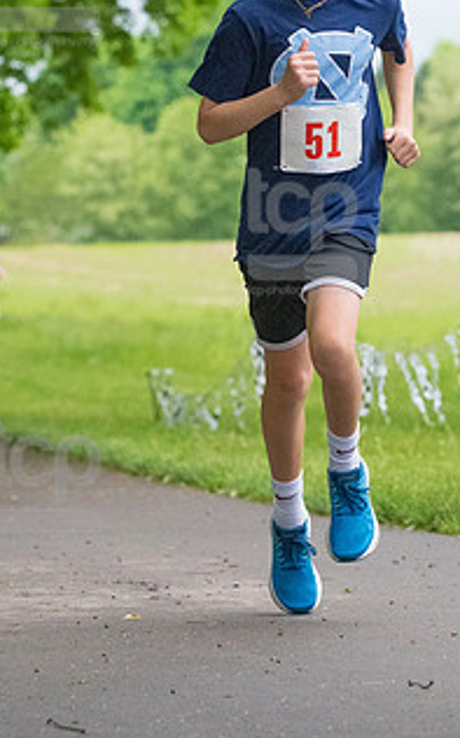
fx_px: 5888
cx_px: 302
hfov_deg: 4.5
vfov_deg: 7.2
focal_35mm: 293
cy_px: 231
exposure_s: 1/1250
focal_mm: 135
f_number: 5.6
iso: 6400
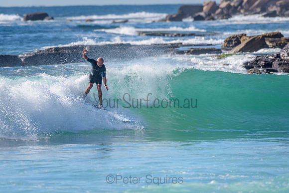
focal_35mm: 613
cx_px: 112
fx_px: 4921
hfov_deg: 3.4
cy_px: 78
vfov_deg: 2.2
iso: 180
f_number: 5.6
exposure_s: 1/2000
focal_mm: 500
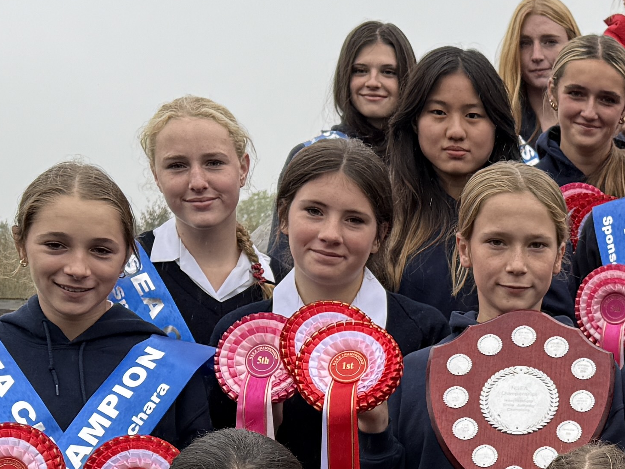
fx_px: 1697
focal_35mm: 94
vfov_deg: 15.4
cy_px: 487
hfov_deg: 19.7
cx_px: 740
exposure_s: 1/387
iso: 80
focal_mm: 6.76
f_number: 1.78
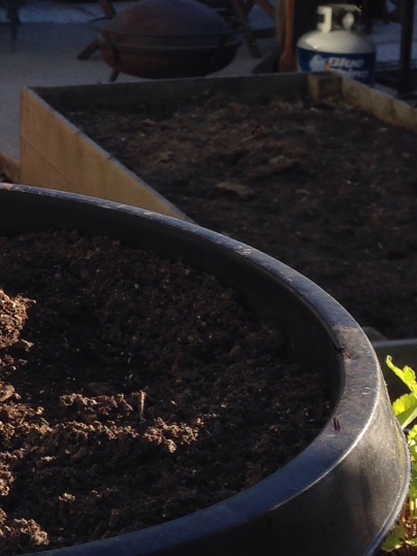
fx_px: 1607
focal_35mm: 100
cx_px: -206
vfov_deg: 19.4
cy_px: 92
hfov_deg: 13.9
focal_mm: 4.12
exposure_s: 1/547
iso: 50
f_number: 2.4
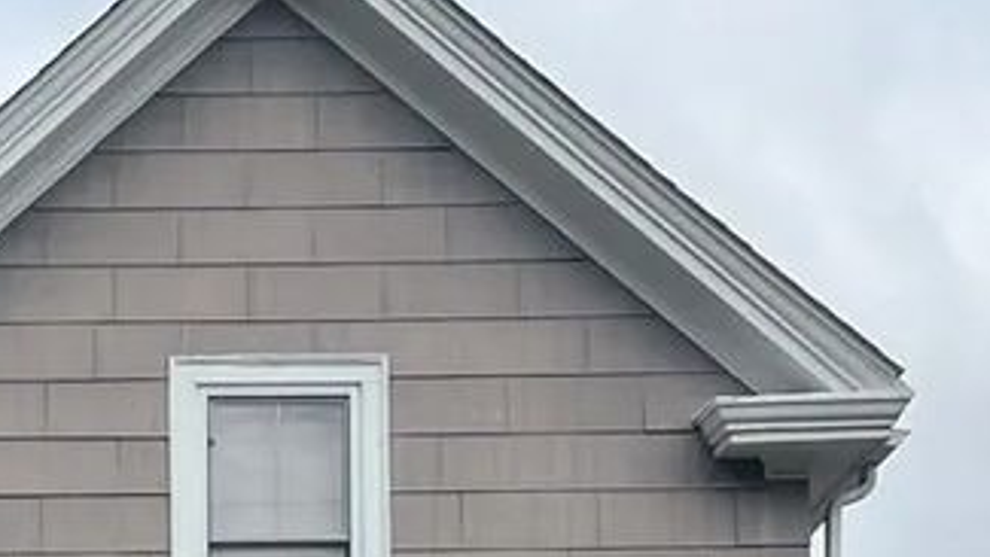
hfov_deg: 17.2
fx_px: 3125
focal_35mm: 119
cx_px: -210
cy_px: 1189
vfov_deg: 9.4
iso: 50
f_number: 1.6
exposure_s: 1/2062
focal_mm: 5.1
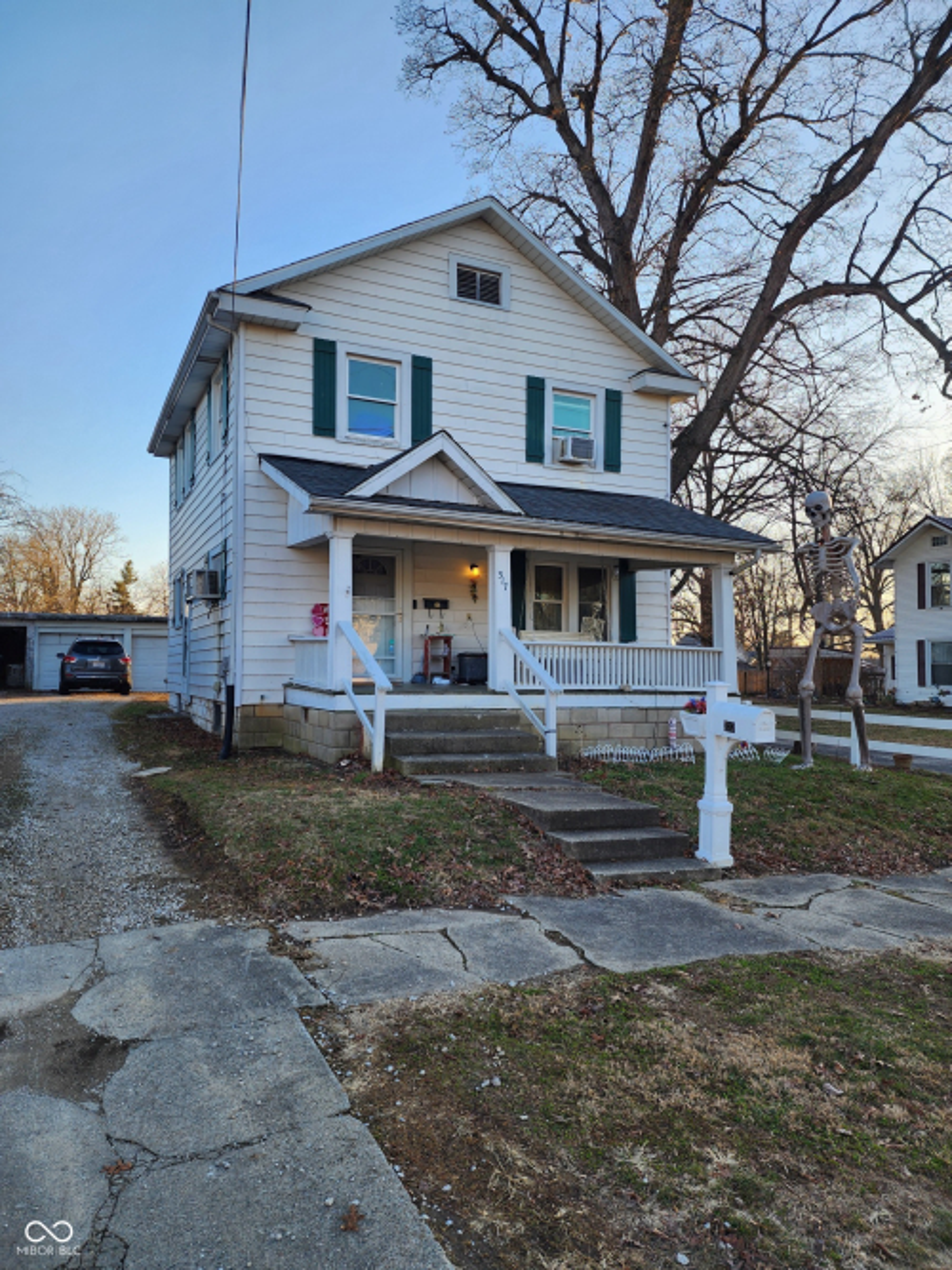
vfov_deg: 73.9
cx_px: 476
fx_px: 844
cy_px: 635
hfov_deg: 58.9
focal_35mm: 23
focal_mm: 6.4
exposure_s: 1/223
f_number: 1.8
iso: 12
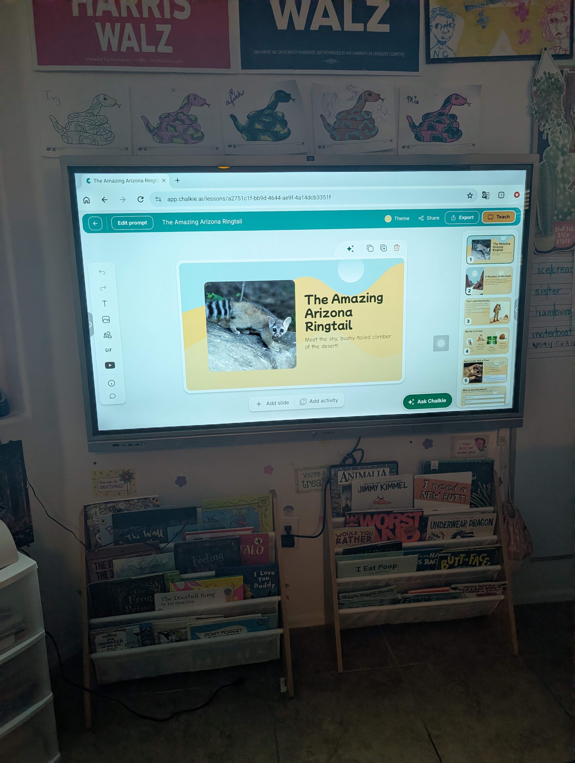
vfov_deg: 71.5
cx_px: 288
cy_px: 382
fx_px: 530
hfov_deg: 56.9
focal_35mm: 24
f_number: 1.68
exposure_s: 1/118
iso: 102
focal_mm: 6.9
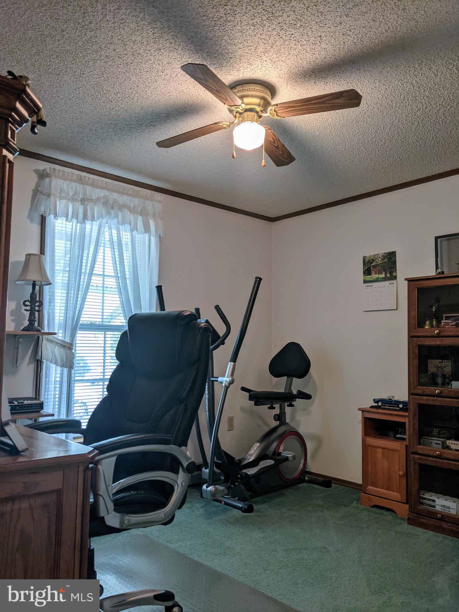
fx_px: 477
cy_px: 306
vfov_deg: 65.3
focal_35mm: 27
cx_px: 230
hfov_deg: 51.4
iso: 51
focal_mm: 4.38
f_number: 1.73
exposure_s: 1/24
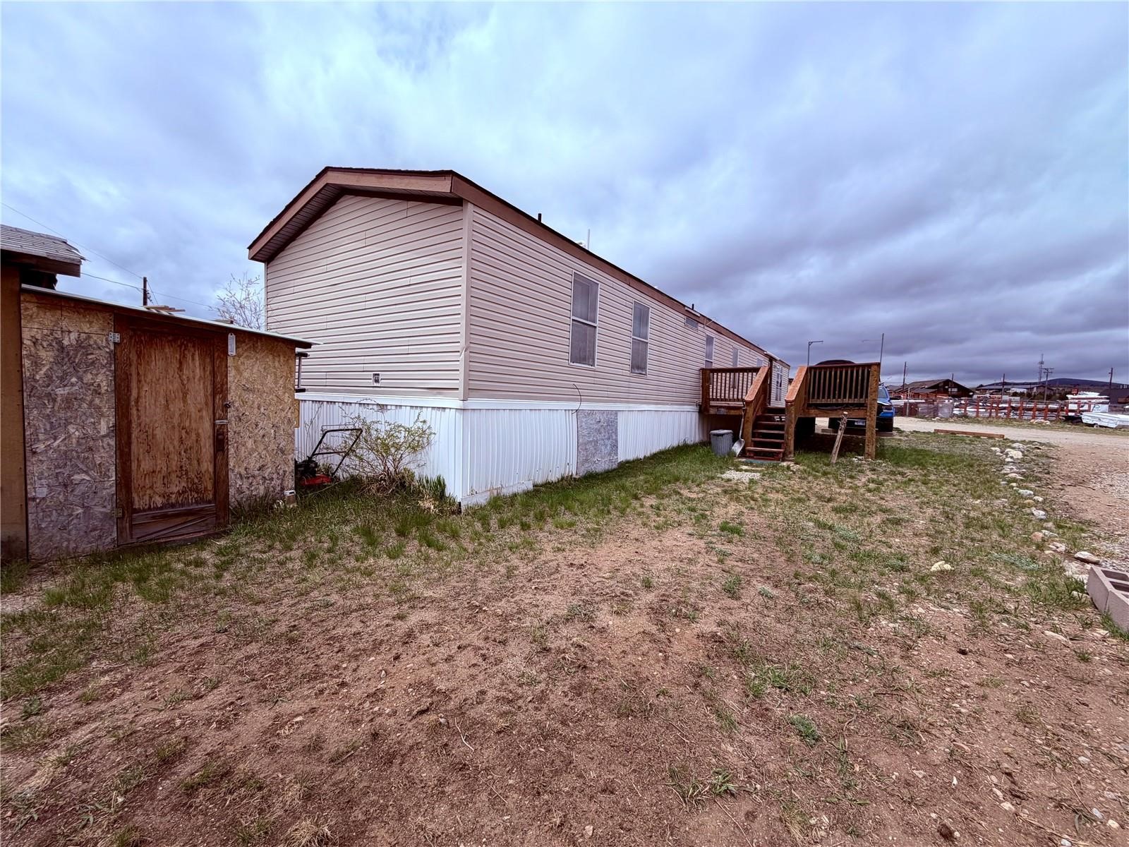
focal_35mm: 14
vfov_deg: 85.7
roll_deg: -1.3
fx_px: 457
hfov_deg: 102.1
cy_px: 424
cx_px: 564
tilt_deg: -3.4
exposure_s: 1/1613
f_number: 2.2
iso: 20
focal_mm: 2.22
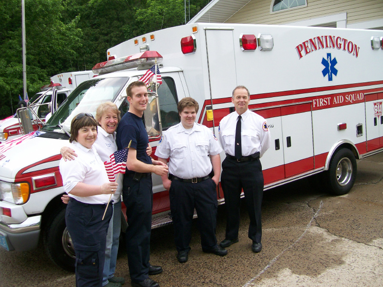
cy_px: 144
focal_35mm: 36
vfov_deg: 39.7
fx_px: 398
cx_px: 192
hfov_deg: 51.4
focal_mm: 6
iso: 80
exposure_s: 1/407
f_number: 2.7
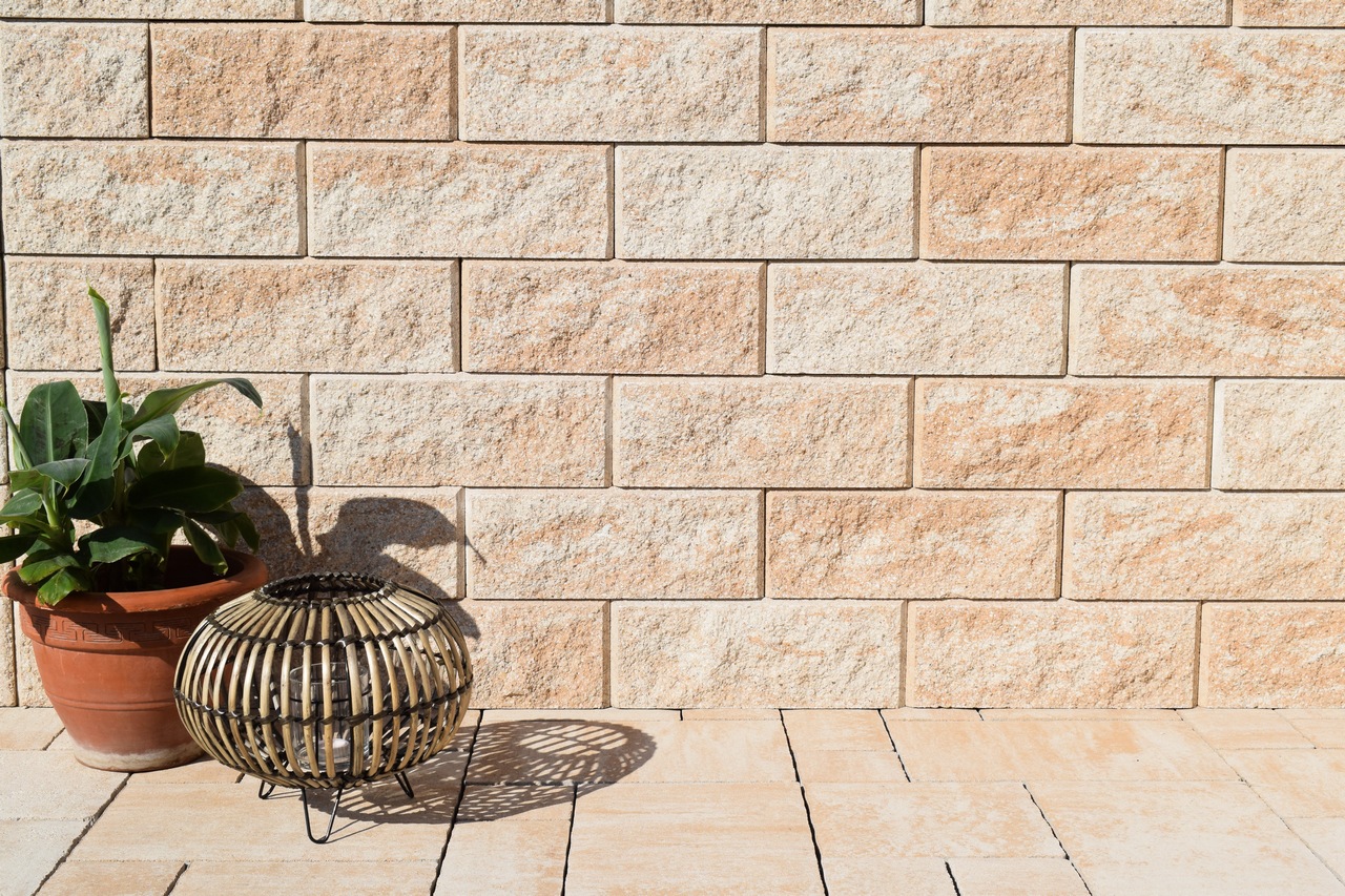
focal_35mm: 52
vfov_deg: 25.7
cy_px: 448
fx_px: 1961
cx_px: 672
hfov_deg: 37.9
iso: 200
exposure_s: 1/400
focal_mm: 35
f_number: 10
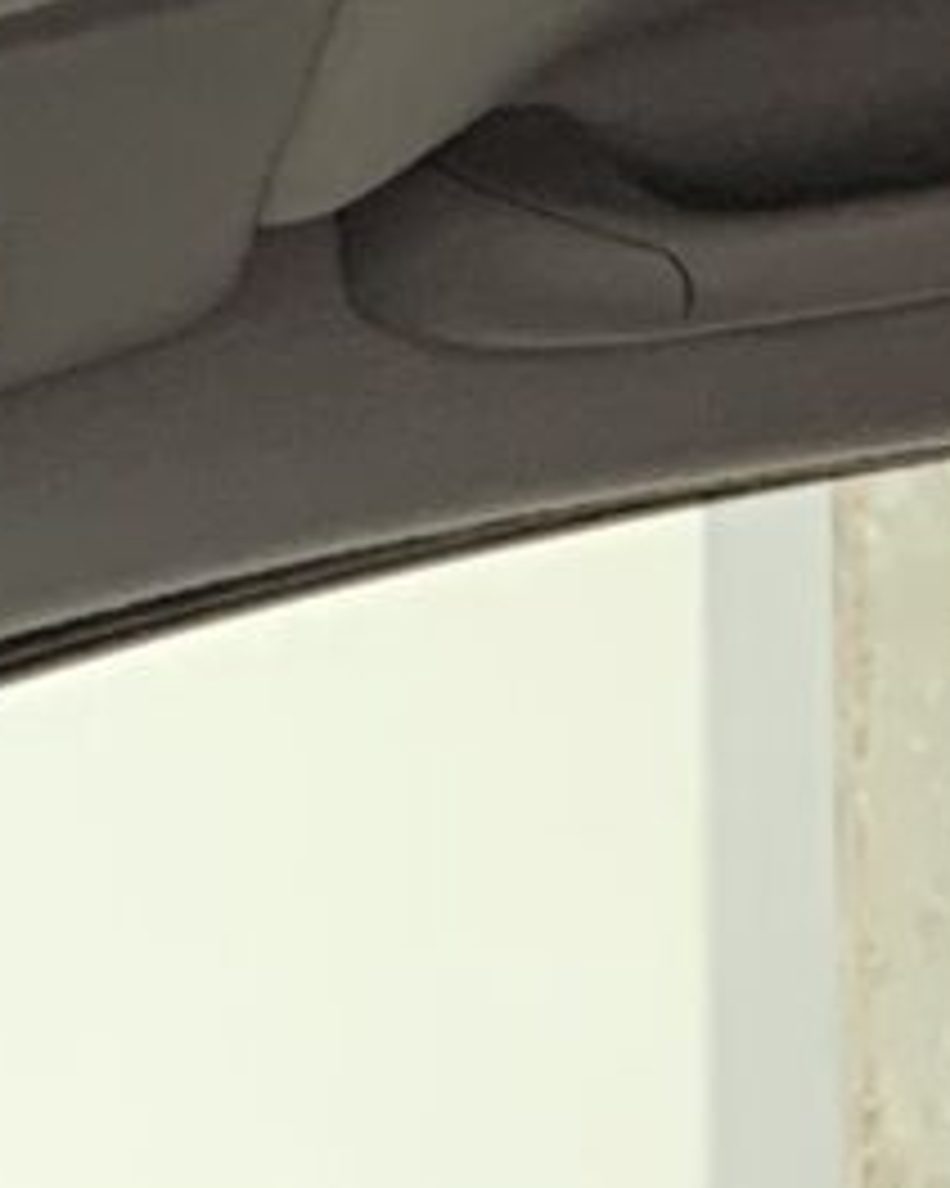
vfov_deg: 7.1
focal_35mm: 246
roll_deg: +0.7
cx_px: 581
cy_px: 3344
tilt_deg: -11.9
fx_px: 8651
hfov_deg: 6.3
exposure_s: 1/81
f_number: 1.8
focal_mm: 4.25
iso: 100
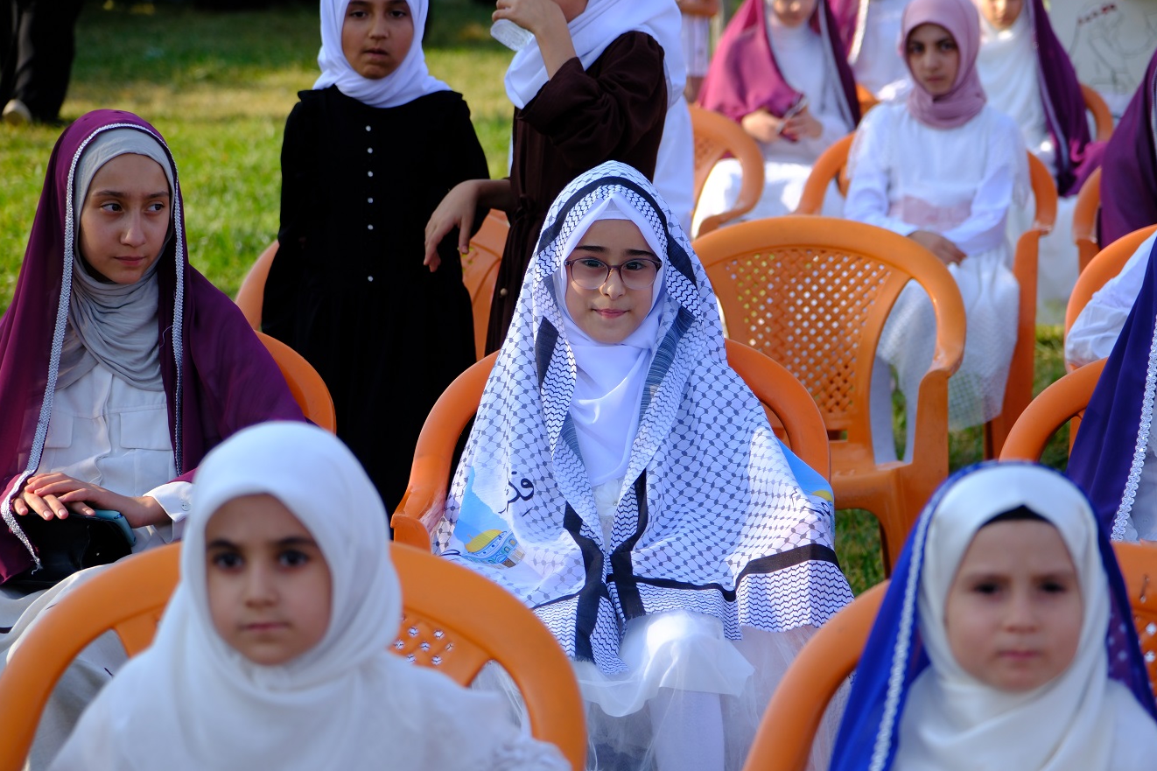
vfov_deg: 11.1
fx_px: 3984
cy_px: 375
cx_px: 587
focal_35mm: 124
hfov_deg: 16.5
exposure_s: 1/800
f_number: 4
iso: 320
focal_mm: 80
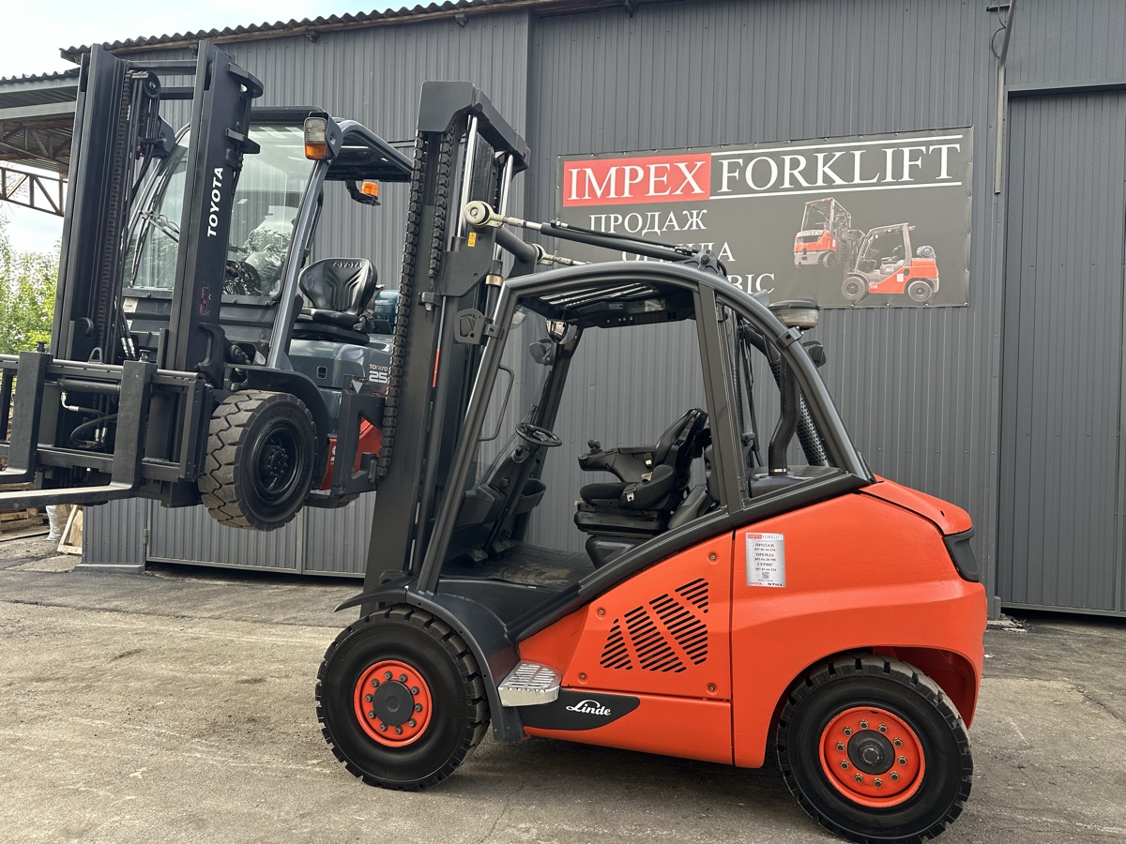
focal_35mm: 24
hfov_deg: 71.6
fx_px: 781
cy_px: 422
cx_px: 563
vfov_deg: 56.8
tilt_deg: +0.8
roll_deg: -1.6
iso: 80
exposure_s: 1/344
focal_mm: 6.86
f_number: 1.78
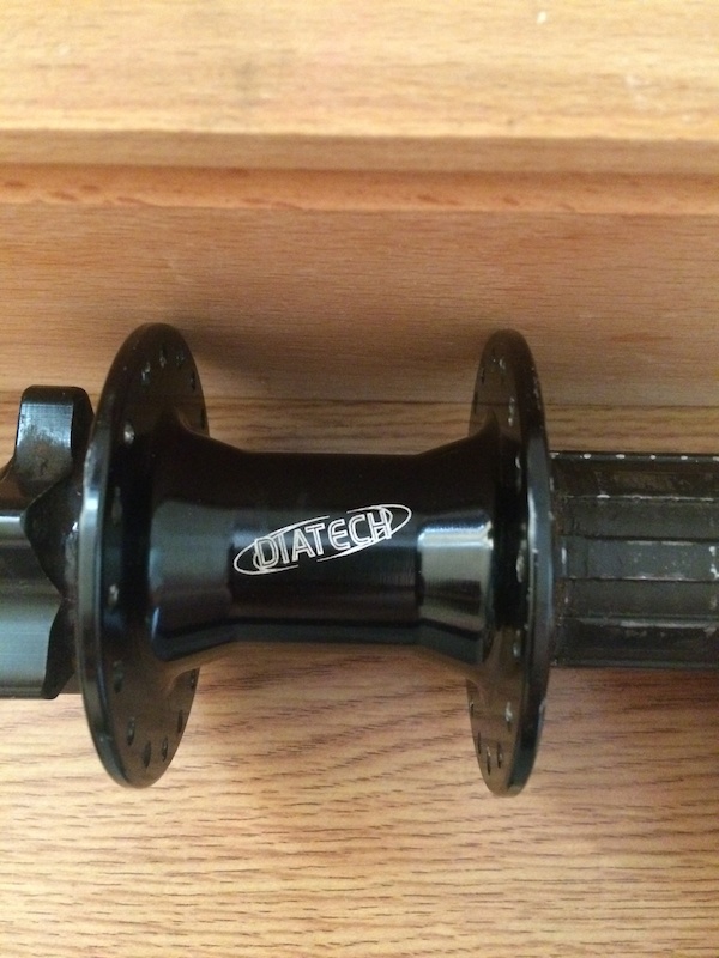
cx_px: 360
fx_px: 803
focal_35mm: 29
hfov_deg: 48.2
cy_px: 479
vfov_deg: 61.7
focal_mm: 4.15
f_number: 2.2
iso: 640
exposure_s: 1/17
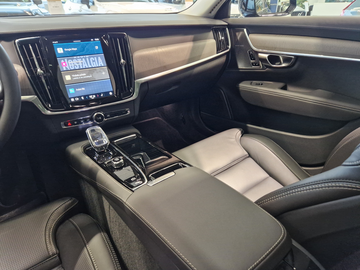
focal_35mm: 23
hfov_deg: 73.9
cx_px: 180
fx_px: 239
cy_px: 135
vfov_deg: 58.9
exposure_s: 1/100
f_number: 1.8
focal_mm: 5.4
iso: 500
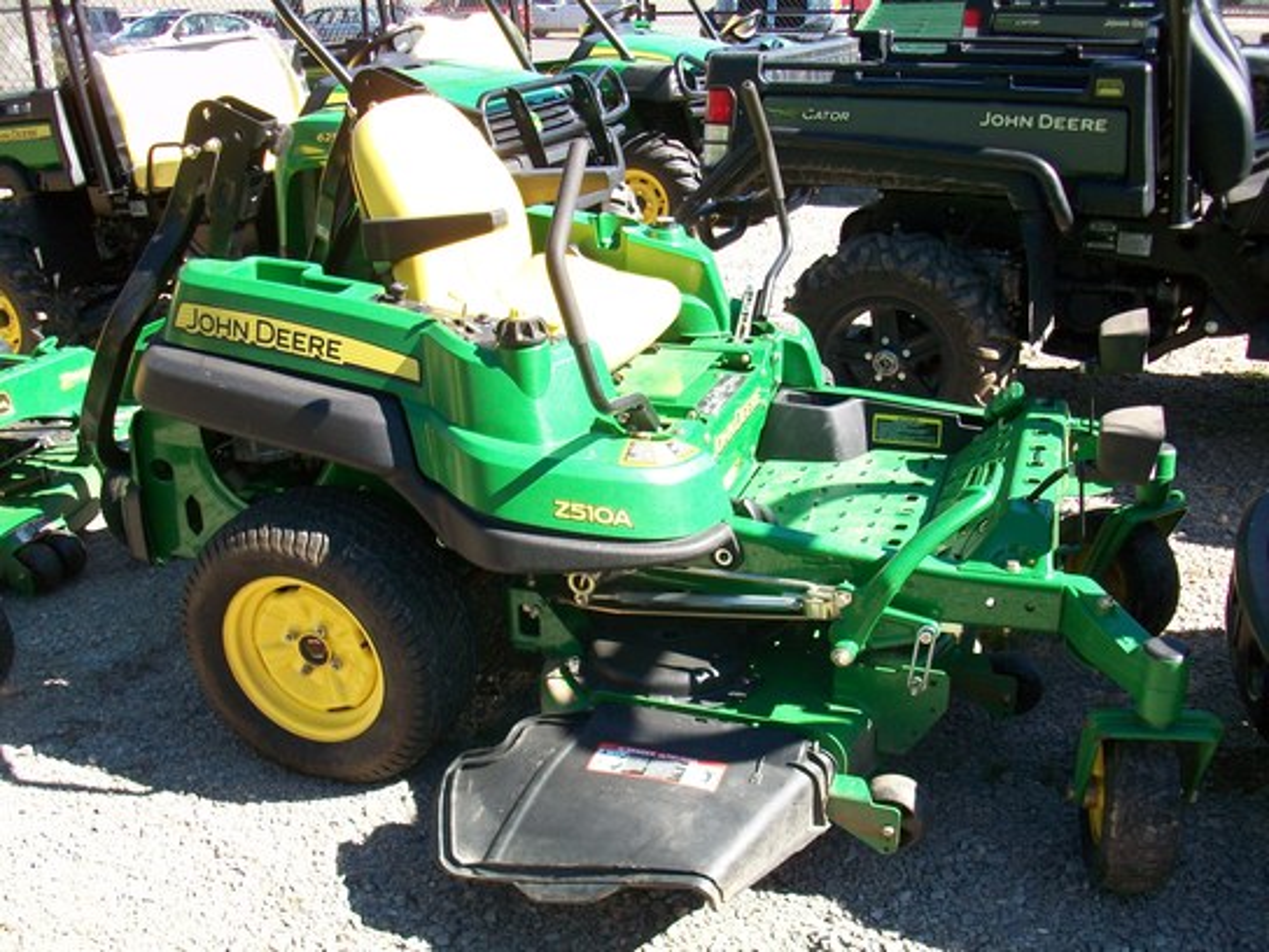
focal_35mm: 34
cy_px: 476
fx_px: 1246
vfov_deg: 41.8
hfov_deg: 54.0
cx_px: 634
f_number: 2.8
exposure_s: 1/320
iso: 80
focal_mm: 5.7
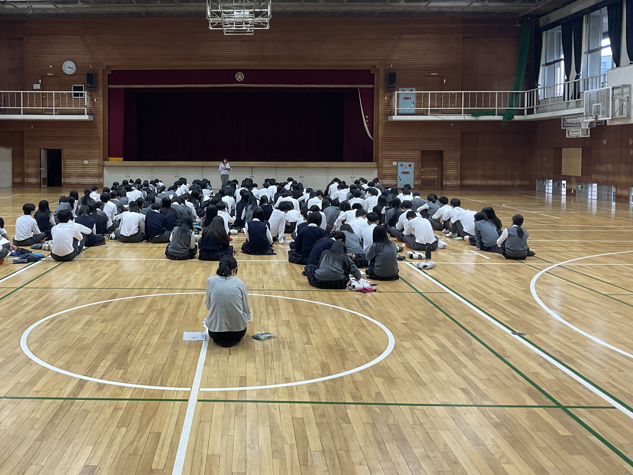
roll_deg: -0.4
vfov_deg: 37.5
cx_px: 226
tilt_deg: -2.2
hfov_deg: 48.4
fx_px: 695
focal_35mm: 38
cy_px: 176
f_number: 1.8
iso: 50
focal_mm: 3
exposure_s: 1/60
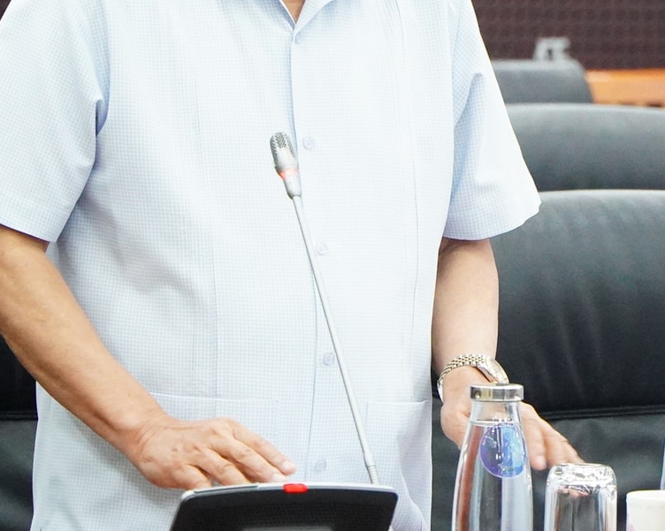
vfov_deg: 4.6
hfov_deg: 5.8
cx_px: 541
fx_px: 6575
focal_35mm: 334
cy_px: 77
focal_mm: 93
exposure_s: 1/200
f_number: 4.5
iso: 5000
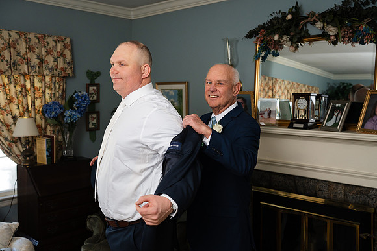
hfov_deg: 51.9
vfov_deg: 36.0
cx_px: 188
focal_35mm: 37
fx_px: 388
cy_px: 126
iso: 800
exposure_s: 1/200
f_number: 4
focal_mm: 37
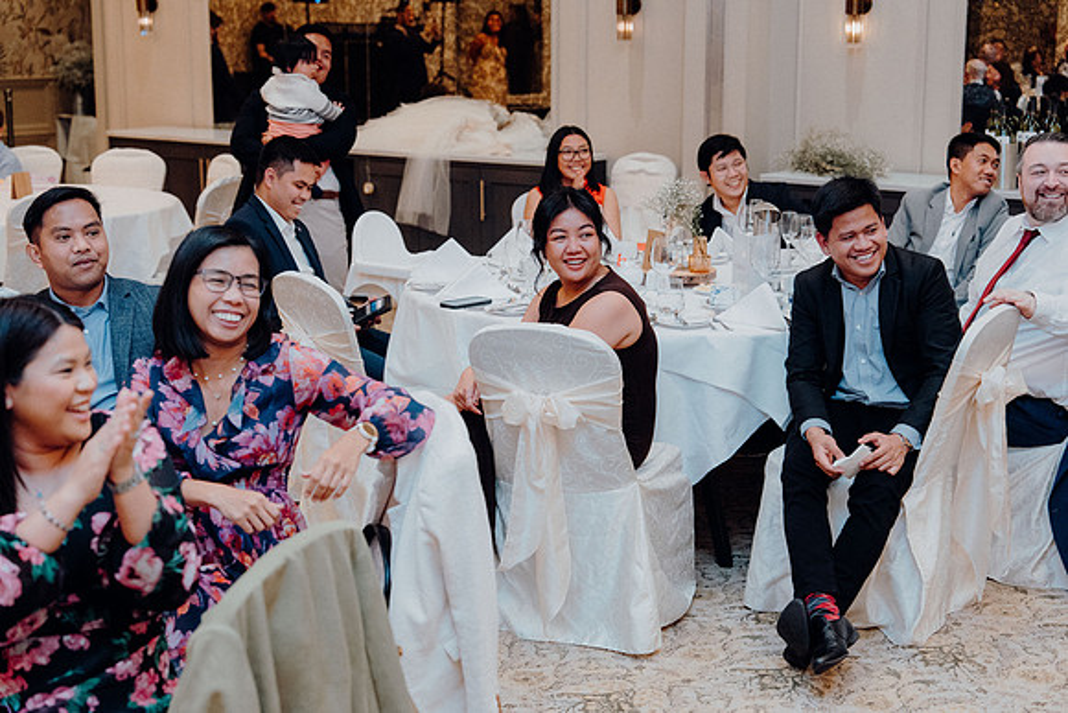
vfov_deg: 23.8
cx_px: 534
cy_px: 356
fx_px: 1691
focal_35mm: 57
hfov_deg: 35.0
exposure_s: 1/160
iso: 3200
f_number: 3.5
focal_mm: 57
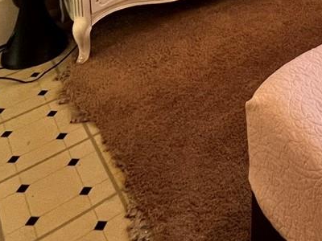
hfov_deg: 32.4
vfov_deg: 19.4
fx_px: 484
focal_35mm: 52
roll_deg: +0.5
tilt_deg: -6.4
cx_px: 353
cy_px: -214
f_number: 1.8
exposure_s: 1/60
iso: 250
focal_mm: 1.57
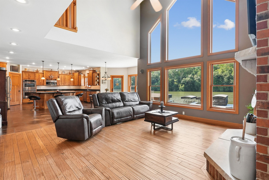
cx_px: 134
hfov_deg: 93.3
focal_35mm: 17
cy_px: 90
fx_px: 127
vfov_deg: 70.5
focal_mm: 17
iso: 400
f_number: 9
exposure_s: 1/40
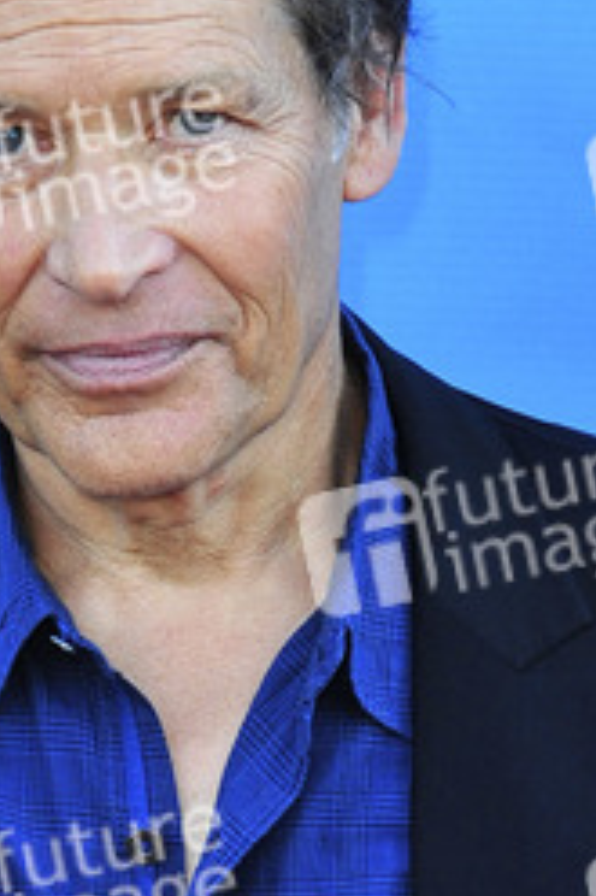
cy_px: 350
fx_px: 2810
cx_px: 157
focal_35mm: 113
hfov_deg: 12.1
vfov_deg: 18.1
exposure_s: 1/400
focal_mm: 70
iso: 640
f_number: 4.5
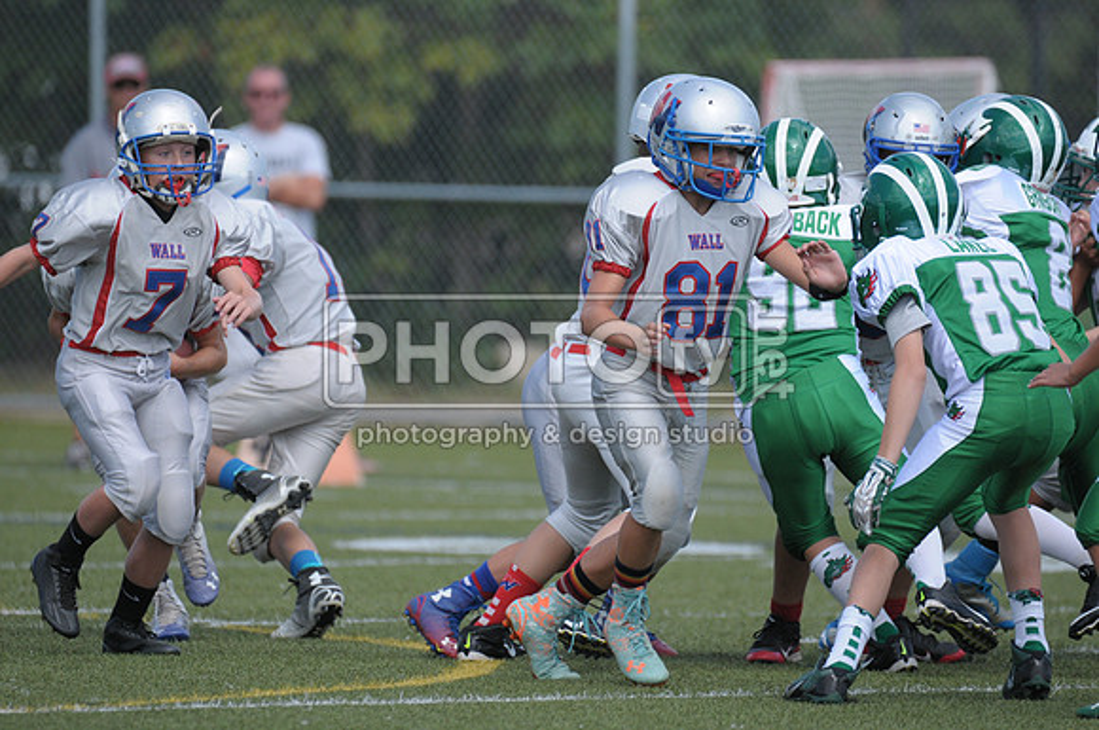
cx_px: 550
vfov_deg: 2.7
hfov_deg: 4.0
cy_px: 365
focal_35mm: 510
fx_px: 15547
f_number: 4
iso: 500
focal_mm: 340
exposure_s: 1/2500
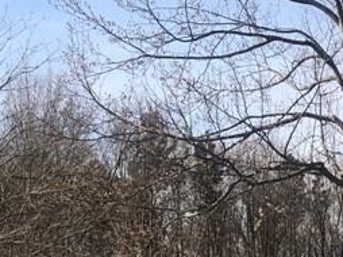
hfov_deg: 15.0
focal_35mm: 113
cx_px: 631
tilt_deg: -3.3
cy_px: 413
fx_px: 1119
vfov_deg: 12.3
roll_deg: -1.1
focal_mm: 3.99
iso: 20
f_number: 1.8
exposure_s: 1/1548
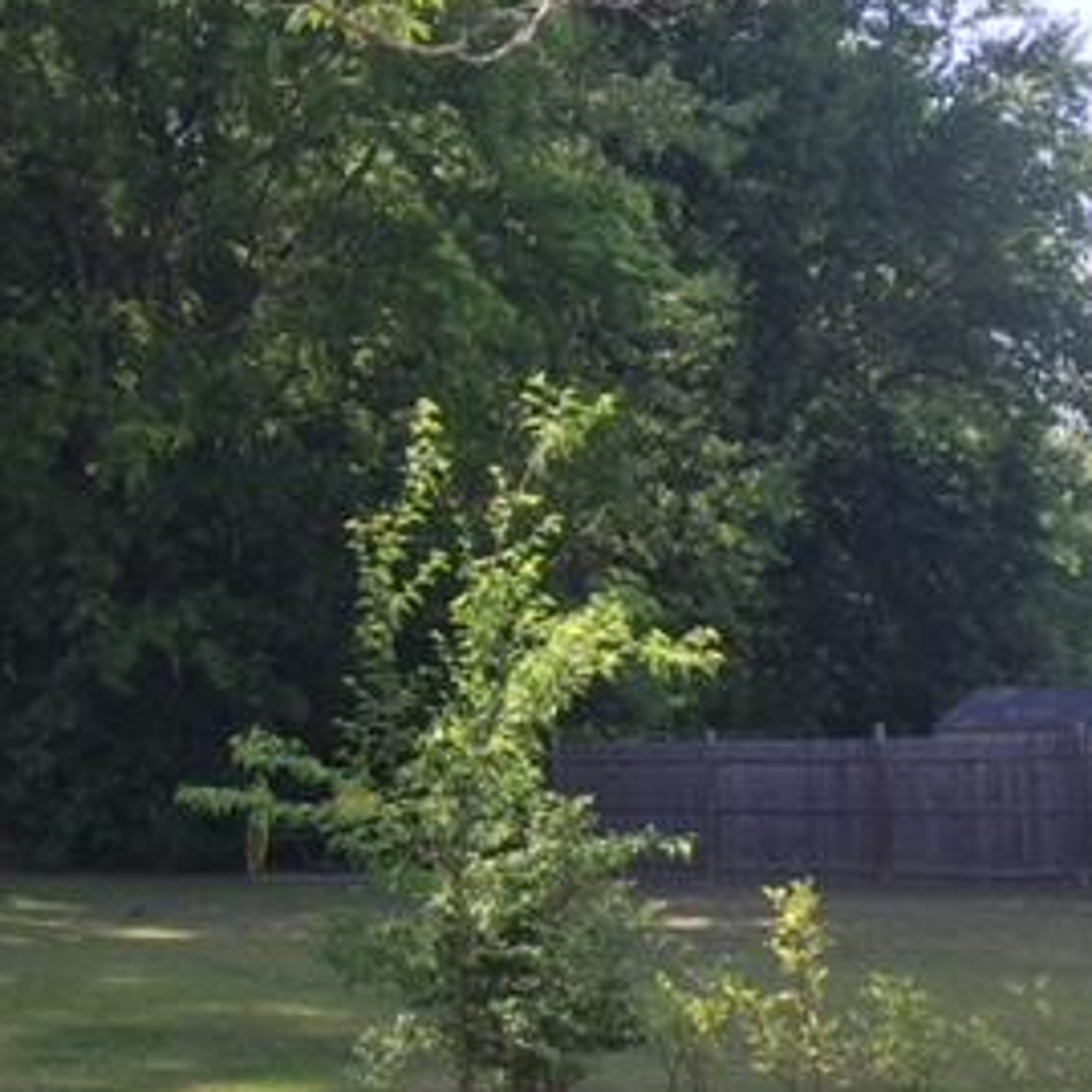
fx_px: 2177
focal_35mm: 61
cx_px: 244
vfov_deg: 28.1
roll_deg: -0.9
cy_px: 625
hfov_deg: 27.7
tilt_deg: +2.2
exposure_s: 1/557
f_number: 2.2
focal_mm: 4.15
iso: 32
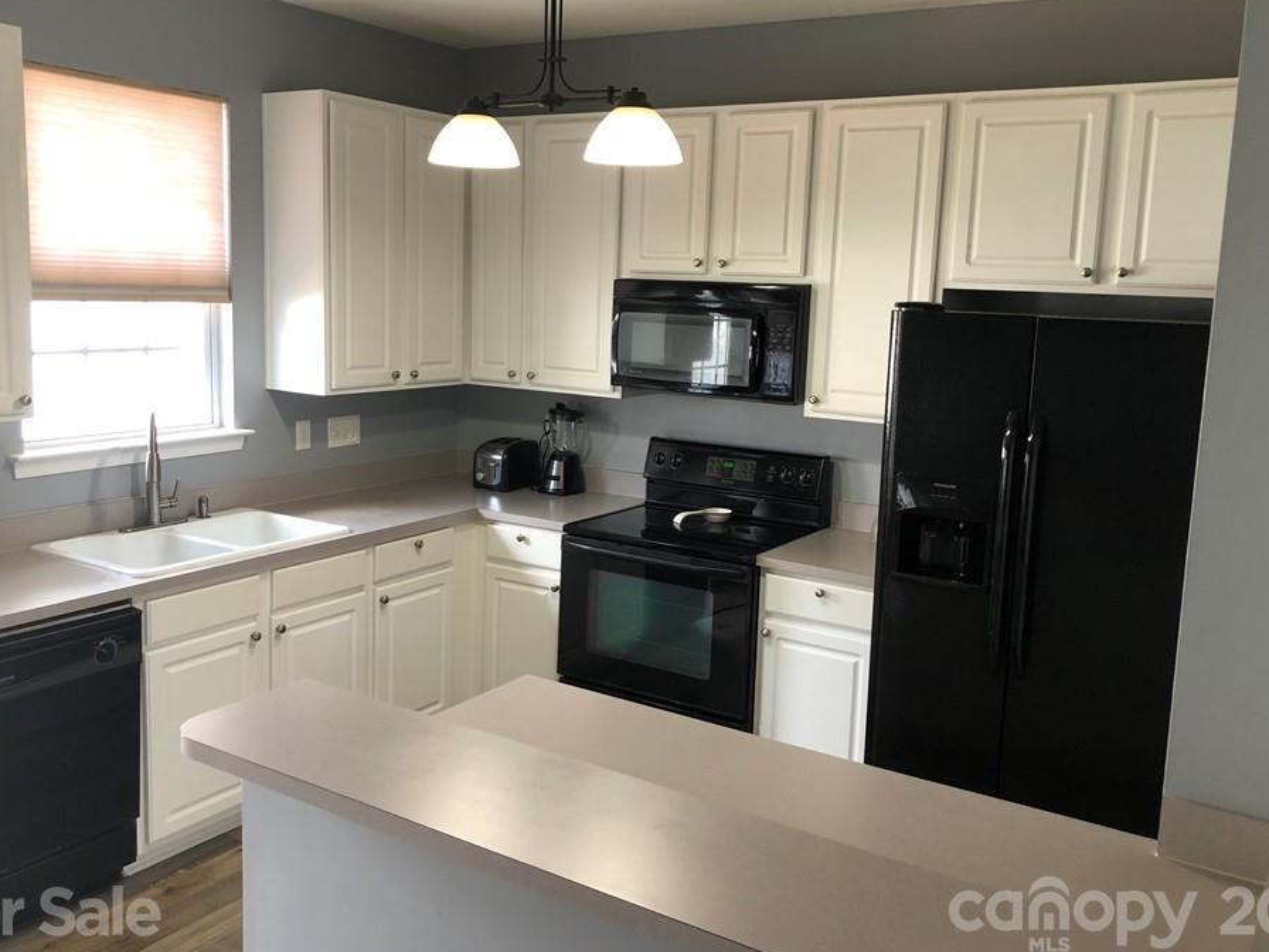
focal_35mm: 32
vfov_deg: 44.1
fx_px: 1173
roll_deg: -2.0
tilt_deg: -10.8
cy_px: 436
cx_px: 644
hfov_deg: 56.8
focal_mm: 3.99
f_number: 1.8
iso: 40
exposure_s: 1/30
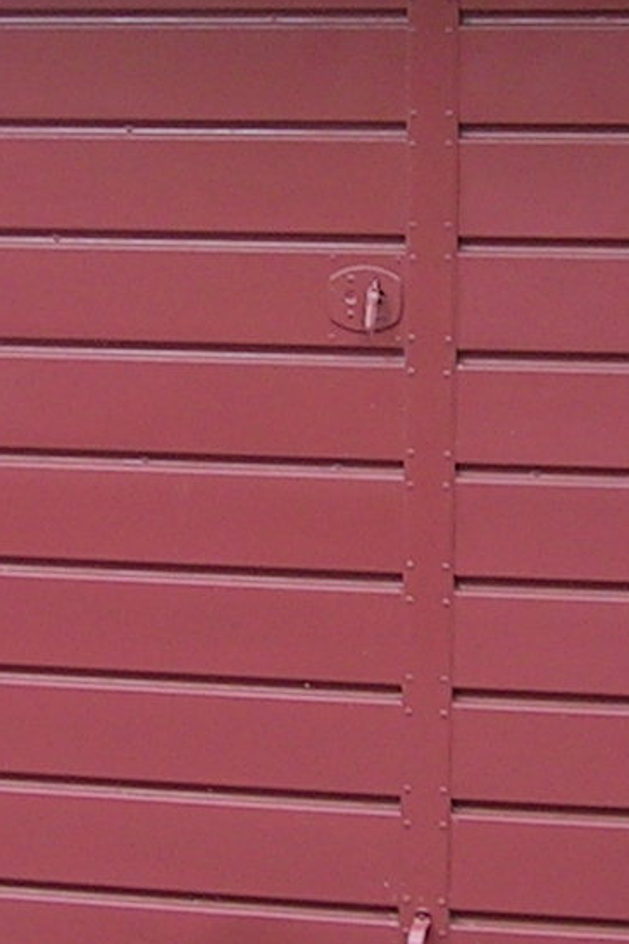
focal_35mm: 136
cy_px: 307
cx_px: 260
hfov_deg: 10.1
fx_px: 3566
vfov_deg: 15.1
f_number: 2.8
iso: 50
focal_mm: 5.4
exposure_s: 1/32.7
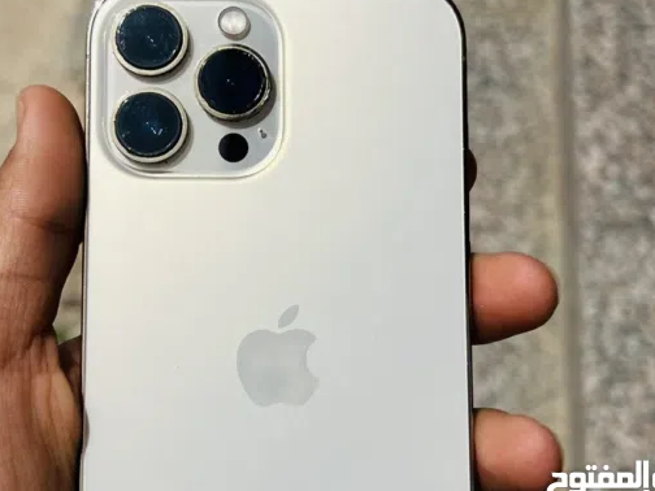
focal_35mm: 33
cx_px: 351
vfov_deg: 42.9
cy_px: 273
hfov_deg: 55.3
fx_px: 624
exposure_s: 1/16393
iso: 40
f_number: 1.5
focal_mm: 5.7
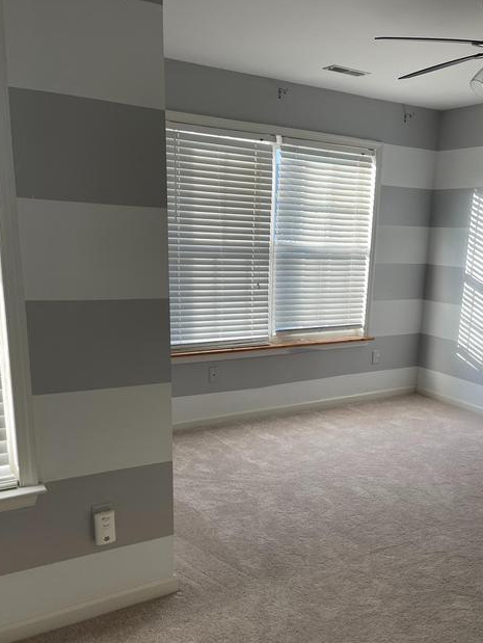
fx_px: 576
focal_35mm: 31
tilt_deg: -13.3
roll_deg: -1.8
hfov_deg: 45.2
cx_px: 293
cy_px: 378
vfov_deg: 58.0
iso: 40
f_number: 1.6
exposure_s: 1/120
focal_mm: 5.1
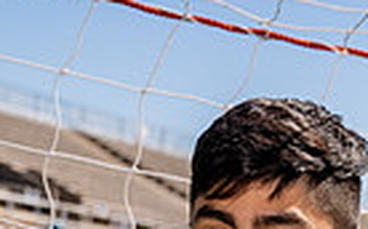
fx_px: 1503
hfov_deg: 13.9
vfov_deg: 8.0
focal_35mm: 150
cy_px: 562
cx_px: 312
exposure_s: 1/1000
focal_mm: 45
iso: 100
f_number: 4.5
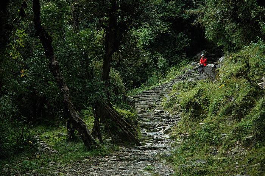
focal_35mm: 105
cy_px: 88
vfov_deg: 13.0
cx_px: 132
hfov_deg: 19.5
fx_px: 772
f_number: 4.5
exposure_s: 1/250
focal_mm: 70
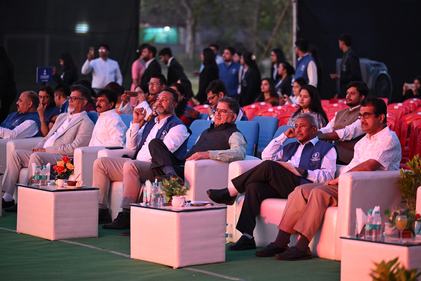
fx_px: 1462
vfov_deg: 11.0
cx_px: 210
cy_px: 140
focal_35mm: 125
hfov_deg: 16.4
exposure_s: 1/80
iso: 4000
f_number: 2.8
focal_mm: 125
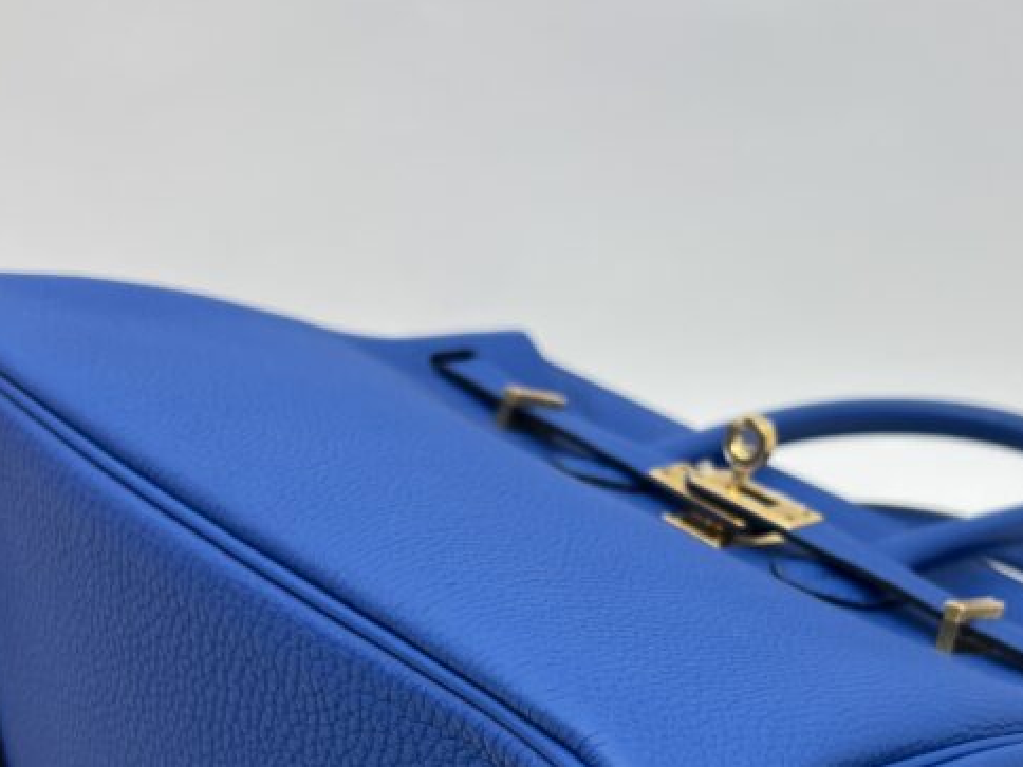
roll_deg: +1.8
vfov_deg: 25.8
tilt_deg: -41.8
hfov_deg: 34.7
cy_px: 670
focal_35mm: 55
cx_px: 666
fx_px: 1625
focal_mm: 5.7
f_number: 1.5
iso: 32
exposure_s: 1/133
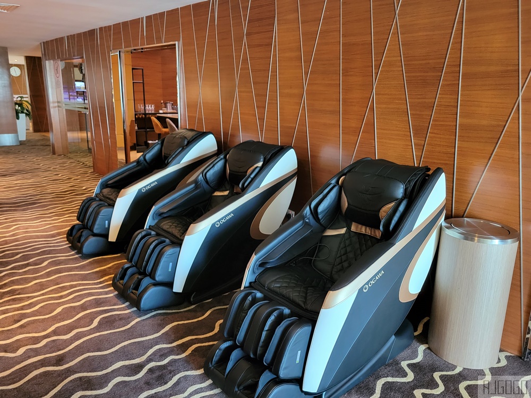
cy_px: 199
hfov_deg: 67.3
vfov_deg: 53.1
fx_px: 399
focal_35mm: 26
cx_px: 266
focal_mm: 5.4
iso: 800
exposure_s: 1/50
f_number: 1.8
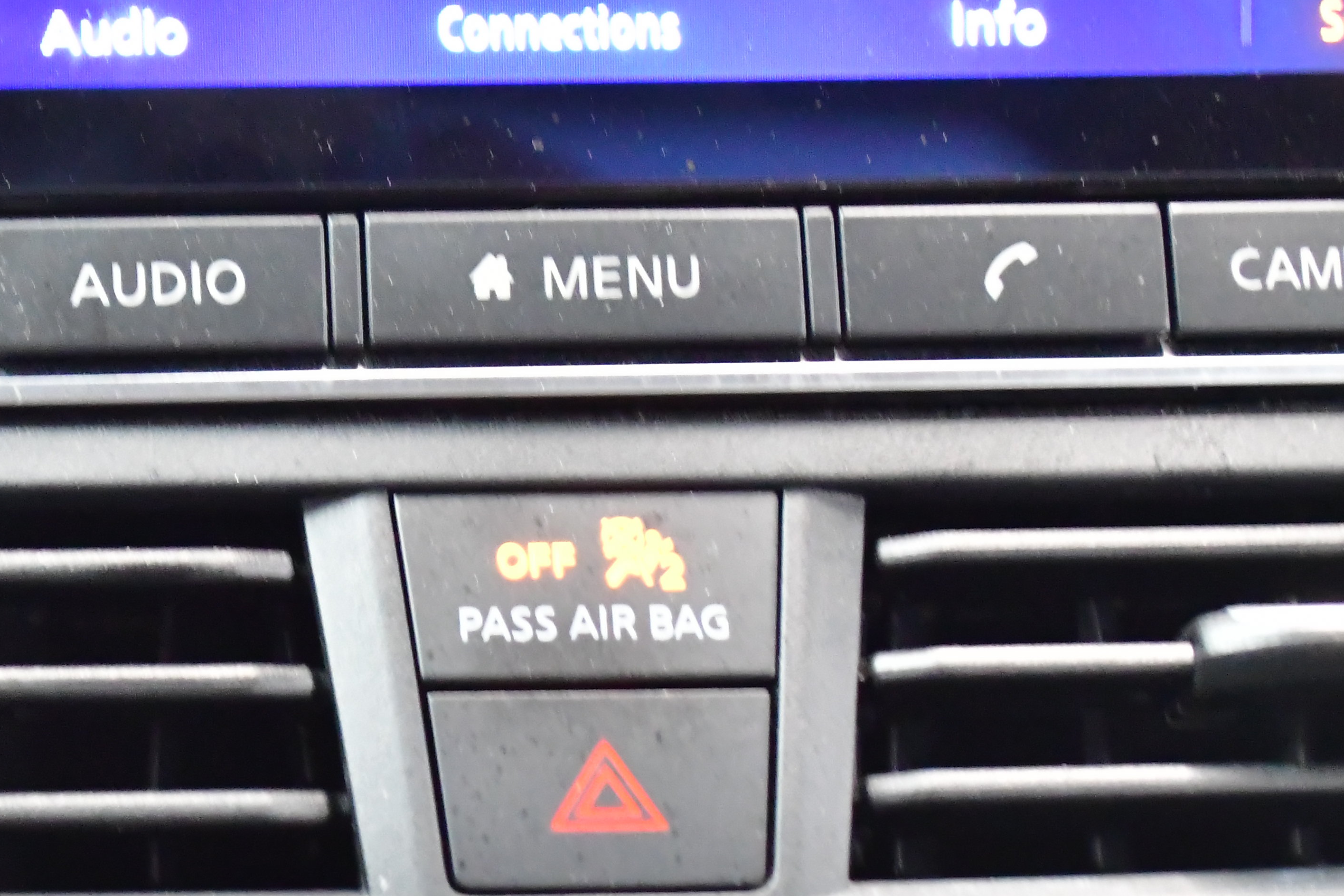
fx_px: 4405
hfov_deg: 17.3
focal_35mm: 118
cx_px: 490
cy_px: 827
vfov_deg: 11.5
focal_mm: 40
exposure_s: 1/30
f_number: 5.3
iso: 7200
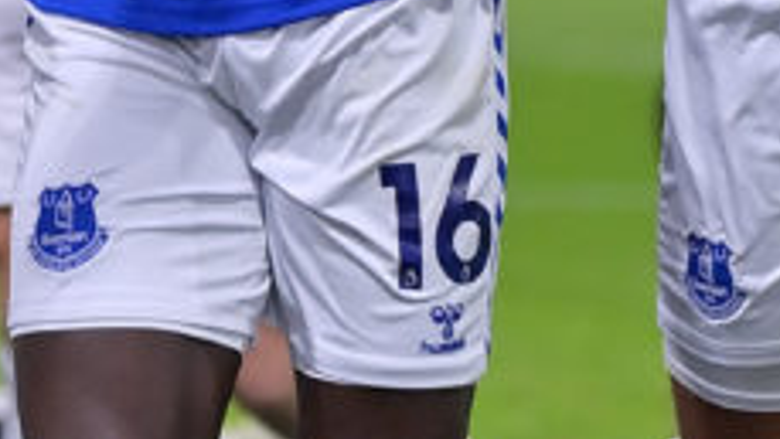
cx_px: 99
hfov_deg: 3.4
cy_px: -444
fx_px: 13097
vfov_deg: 1.9
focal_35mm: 633
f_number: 2.8
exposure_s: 1/1250
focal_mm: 135
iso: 1000
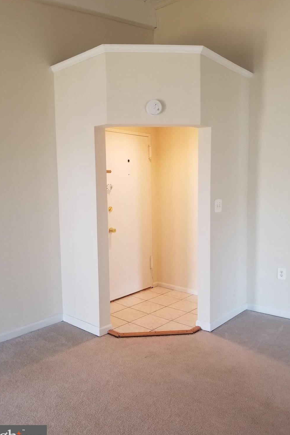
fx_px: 338
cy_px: 224
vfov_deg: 65.5
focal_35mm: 28
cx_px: 143
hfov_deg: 46.4
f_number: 1.7
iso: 200
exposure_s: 1/24
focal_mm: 4.25
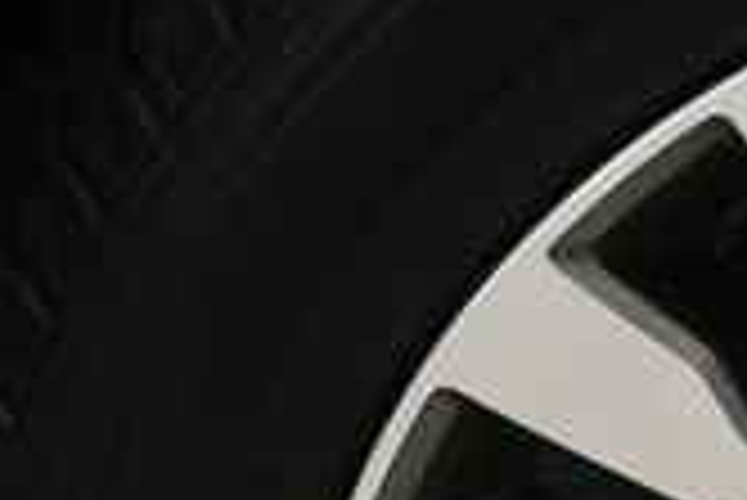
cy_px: 725
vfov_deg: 6.8
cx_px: 1292
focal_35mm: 200
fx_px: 4154
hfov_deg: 9.8
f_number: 4.2
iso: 2800
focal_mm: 35
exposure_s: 1/125
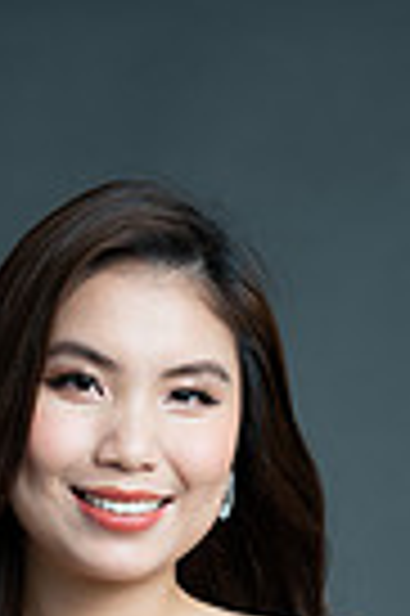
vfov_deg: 8.7
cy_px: 1003
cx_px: 113
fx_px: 3939
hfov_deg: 6.0
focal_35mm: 230
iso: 100
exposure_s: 1/200
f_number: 4
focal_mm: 70
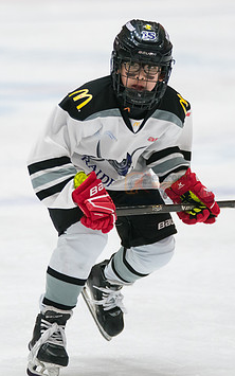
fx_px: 4978
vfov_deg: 4.3
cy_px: 170
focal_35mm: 486
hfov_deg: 2.7
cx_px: 73
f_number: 2.8
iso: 3200
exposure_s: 1/1250
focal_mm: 209
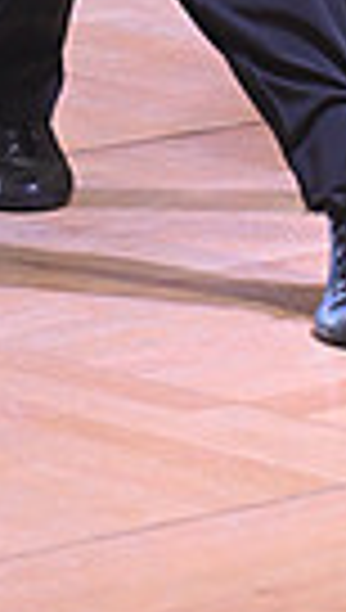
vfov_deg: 6.8
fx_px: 5064
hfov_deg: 3.9
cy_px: -468
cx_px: 353
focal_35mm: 312
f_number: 4
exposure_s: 1/250
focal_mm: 70
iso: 2000
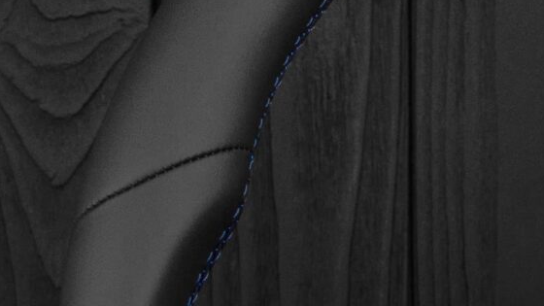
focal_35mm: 251
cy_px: 428
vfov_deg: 4.8
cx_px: 860
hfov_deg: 8.4
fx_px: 3626
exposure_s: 1/100
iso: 500
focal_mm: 35
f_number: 6.3
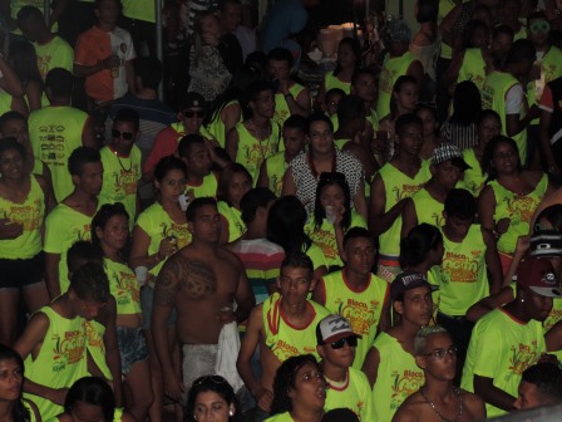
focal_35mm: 120
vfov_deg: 12.3
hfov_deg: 16.4
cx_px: 281
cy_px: 211
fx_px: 1948
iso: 800
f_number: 4.2
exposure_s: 1/250
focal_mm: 21.4
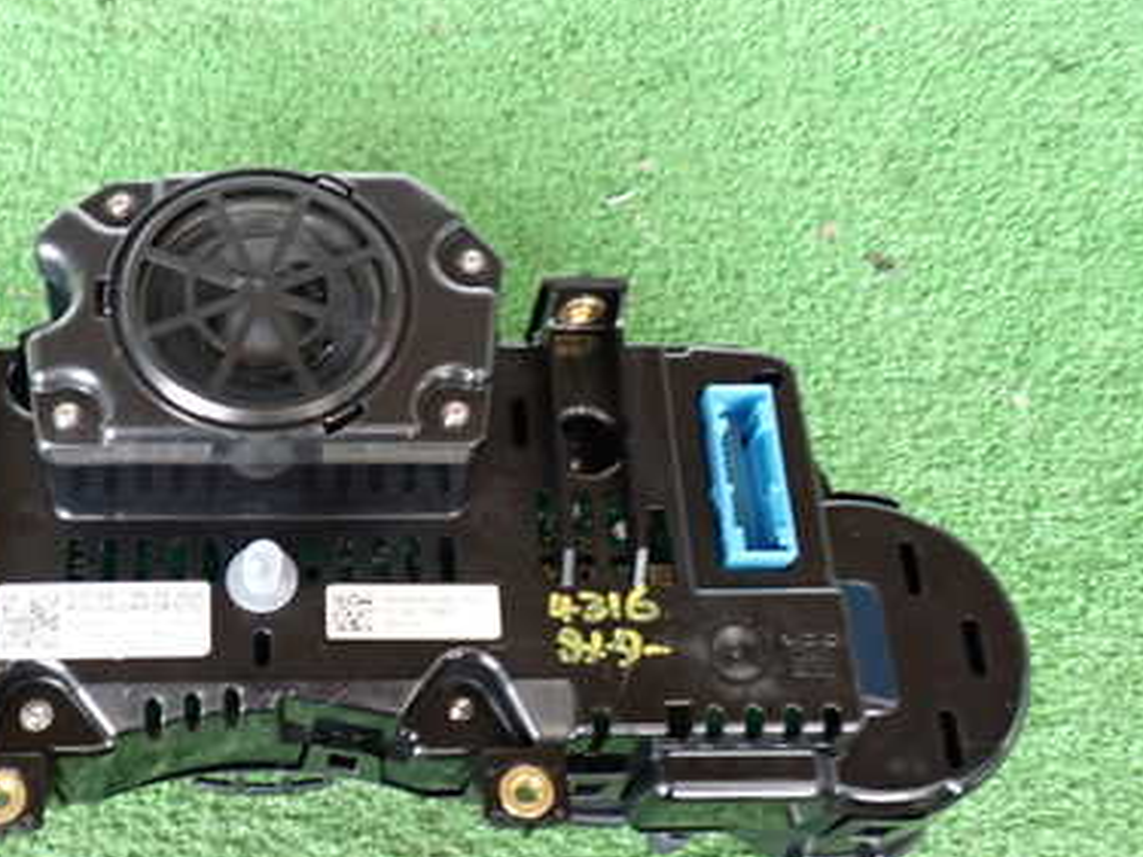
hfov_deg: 38.6
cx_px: 287
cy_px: 515
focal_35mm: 48
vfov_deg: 30.2
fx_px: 1584
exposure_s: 1/30
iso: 320
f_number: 2.3
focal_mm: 5.4
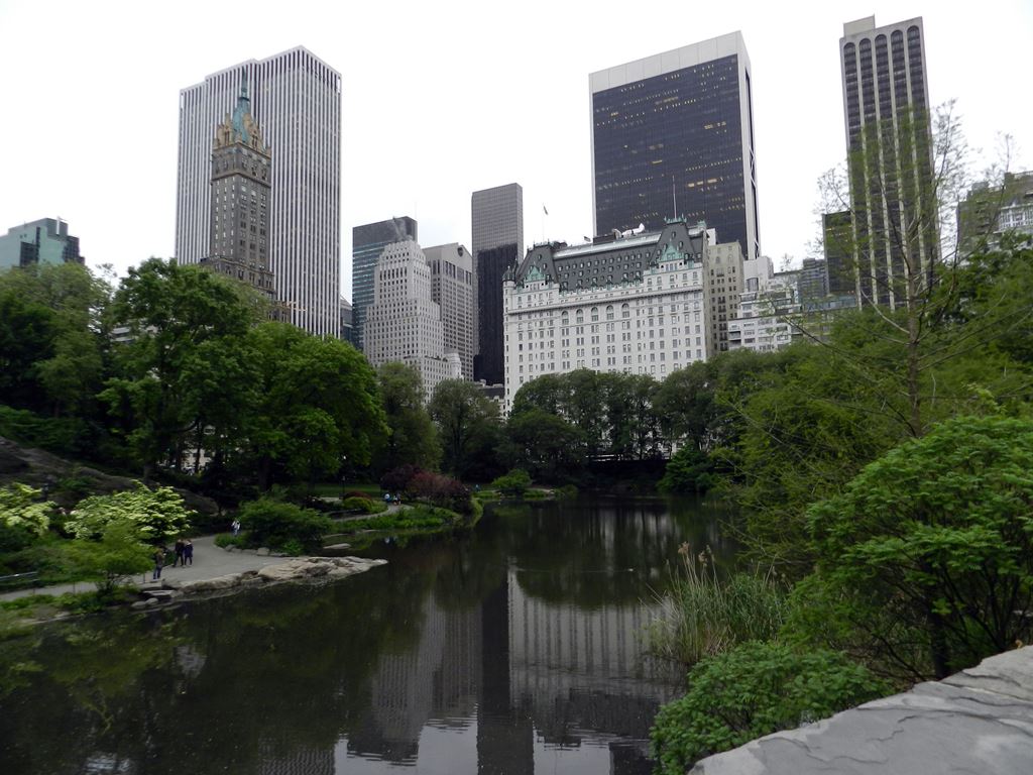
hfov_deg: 73.9
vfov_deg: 58.9
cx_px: 516
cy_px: 388
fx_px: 686
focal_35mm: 23
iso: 160
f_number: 3.4
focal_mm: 4
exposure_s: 1/125
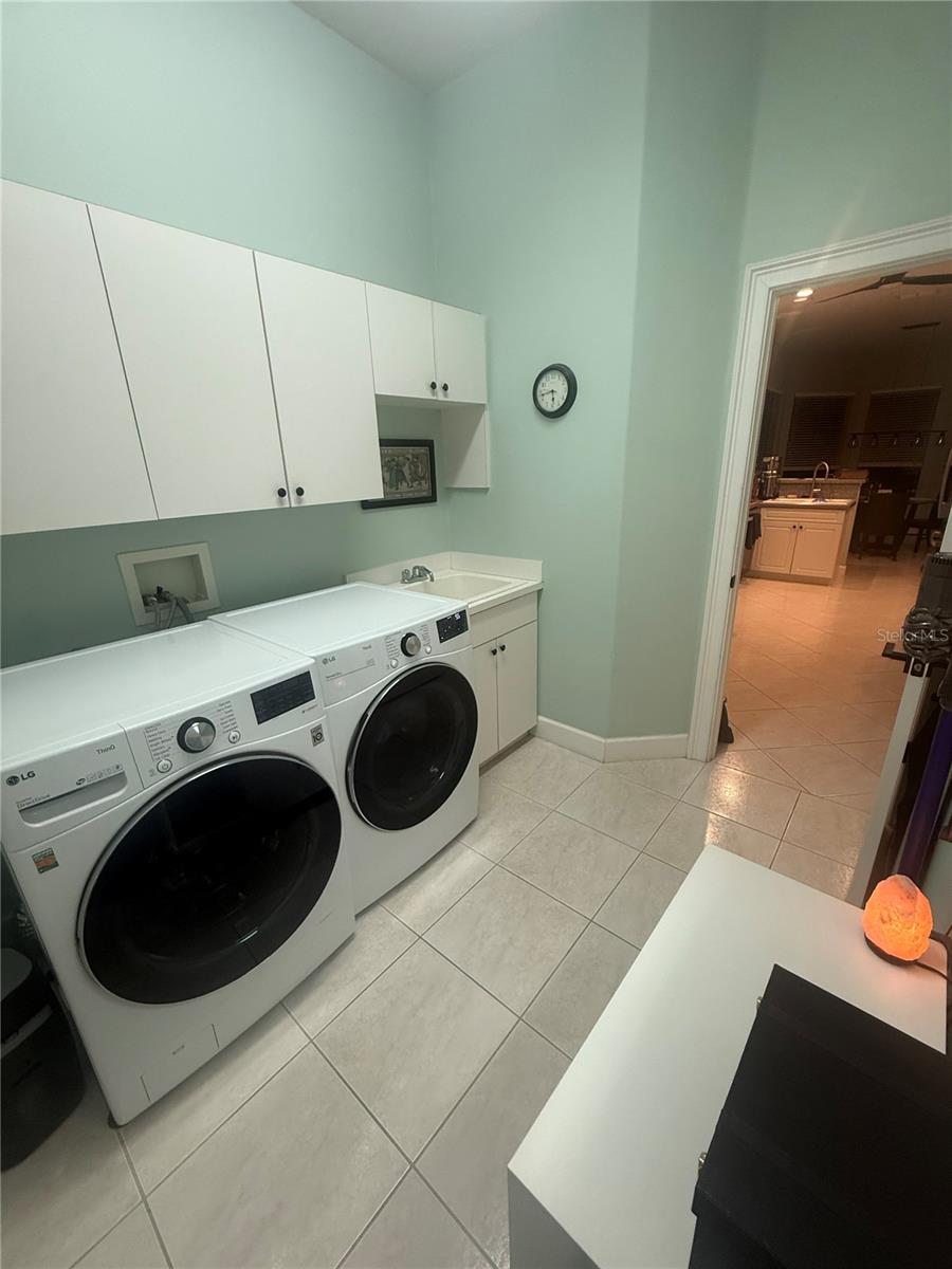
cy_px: 634
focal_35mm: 14
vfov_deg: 102.1
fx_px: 513
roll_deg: +1.8
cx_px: 476
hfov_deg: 85.7
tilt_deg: -17.5
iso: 250
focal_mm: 2.22
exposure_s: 1/120
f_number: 2.2
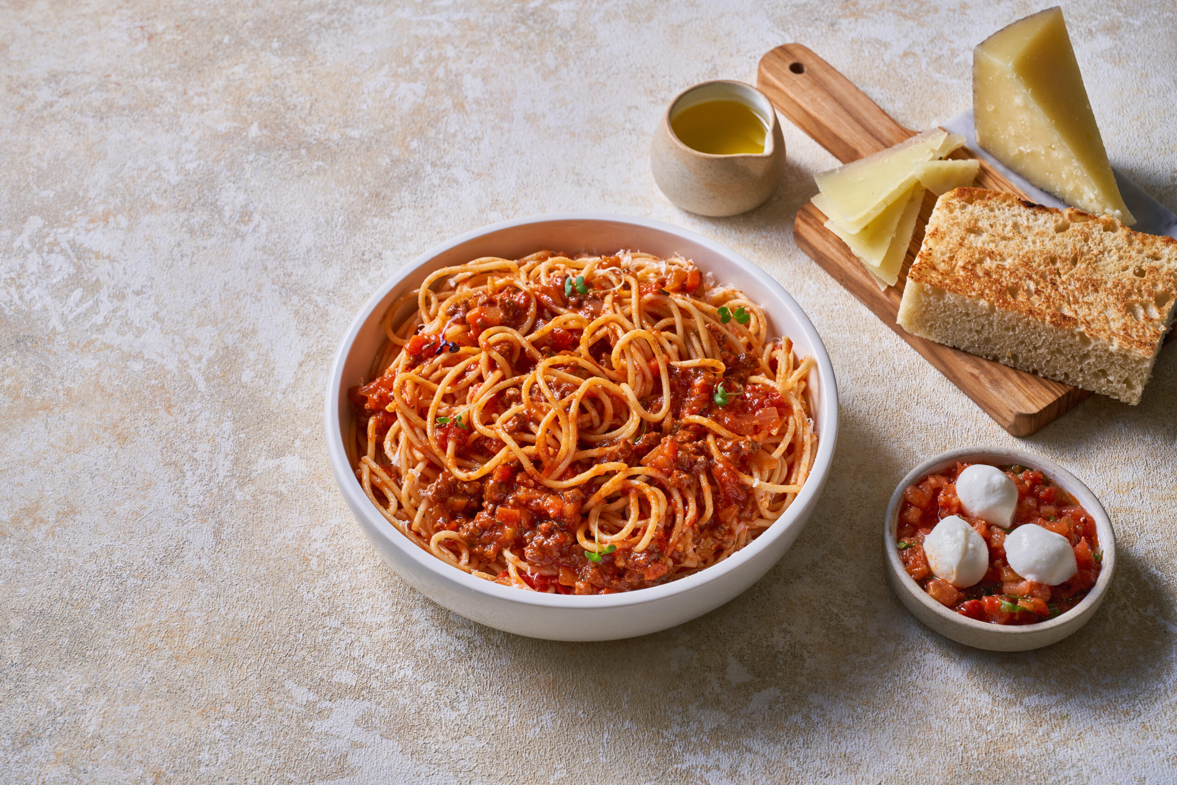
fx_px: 2158
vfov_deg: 20.6
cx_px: 588
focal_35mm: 66
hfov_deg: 30.5
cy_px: 392
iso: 100
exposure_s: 1/160
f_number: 10
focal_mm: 66
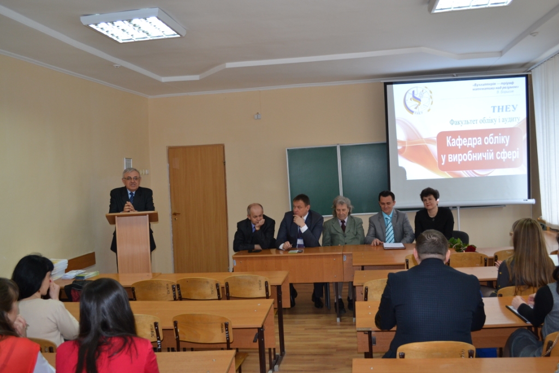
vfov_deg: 40.0
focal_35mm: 33
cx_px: 280
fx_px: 512
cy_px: 186
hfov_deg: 57.2
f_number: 4
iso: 560
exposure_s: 1/60
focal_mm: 22
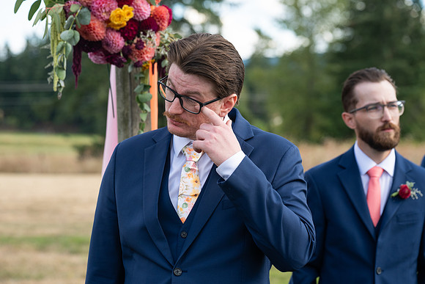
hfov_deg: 20.8
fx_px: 1157
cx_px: 212
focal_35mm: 98
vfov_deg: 14.0
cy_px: 142
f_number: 4.5
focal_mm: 98
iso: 400
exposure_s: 1/640
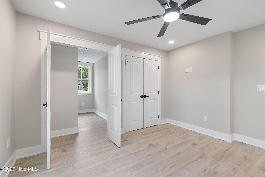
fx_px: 110
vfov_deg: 77.3
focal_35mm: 15
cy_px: 88
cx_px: 132
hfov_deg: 100.4
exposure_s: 1/20
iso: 100
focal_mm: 10
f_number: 4.5
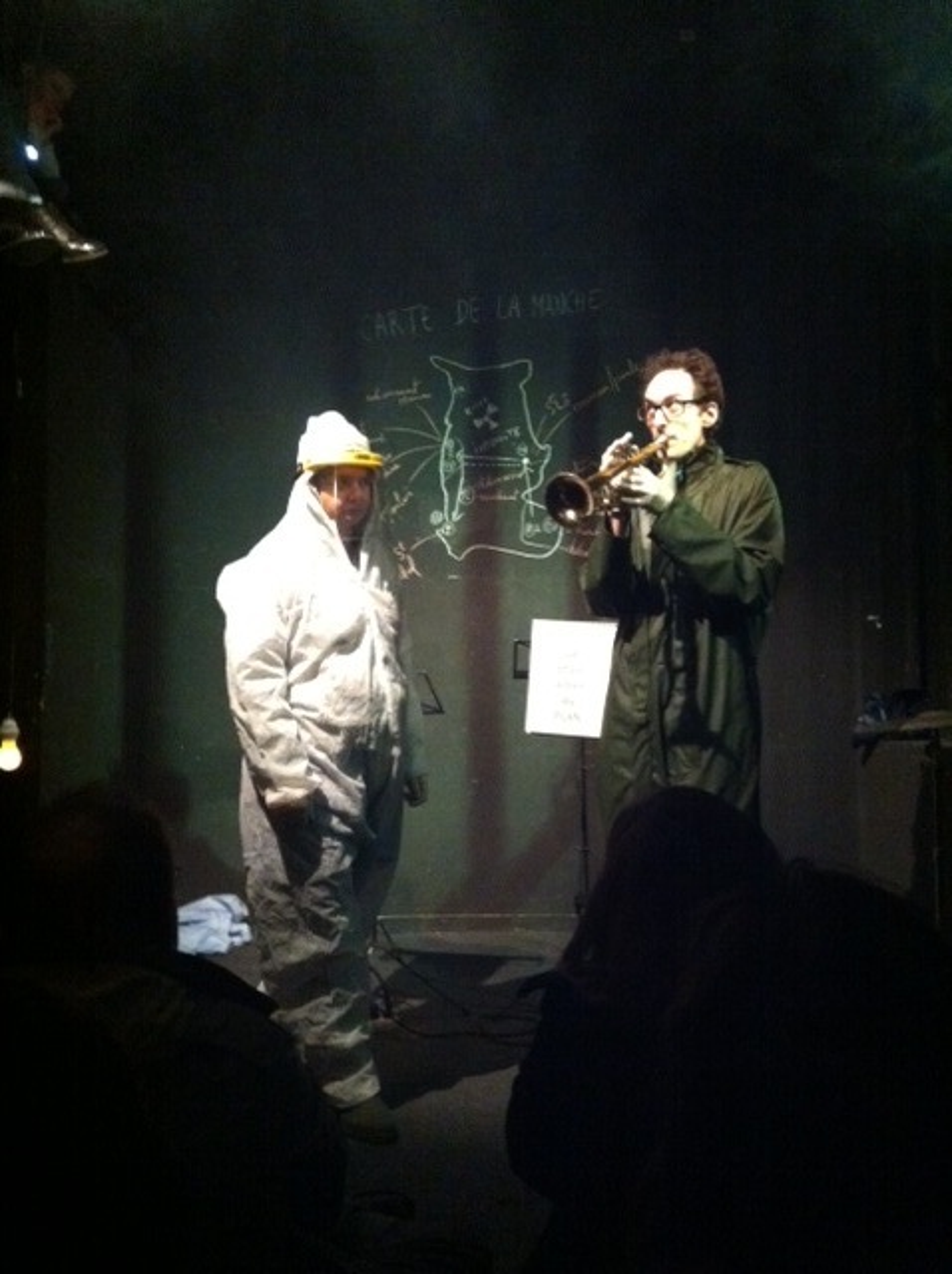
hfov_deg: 40.6
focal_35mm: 35
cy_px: 637
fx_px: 1287
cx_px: 476
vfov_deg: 52.7
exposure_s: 1/15
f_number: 2.8
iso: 1000
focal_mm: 3.85
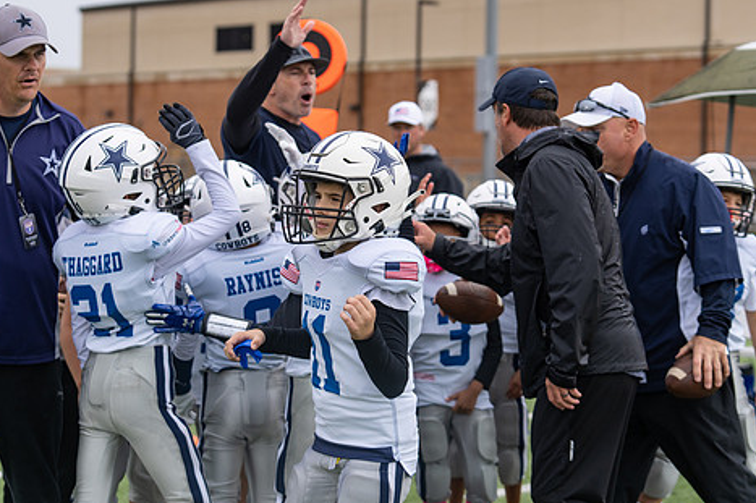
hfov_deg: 23.4
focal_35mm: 87
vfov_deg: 15.7
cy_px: 232
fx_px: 1826
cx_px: 329
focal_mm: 70
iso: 250
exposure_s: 1/1250
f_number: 3.5
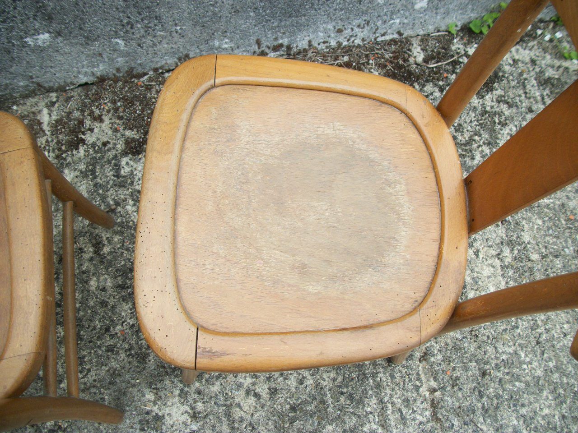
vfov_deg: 44.2
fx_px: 534
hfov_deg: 56.8
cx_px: 289
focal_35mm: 32
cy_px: 216
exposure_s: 1/160
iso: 80
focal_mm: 5.7
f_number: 2.9
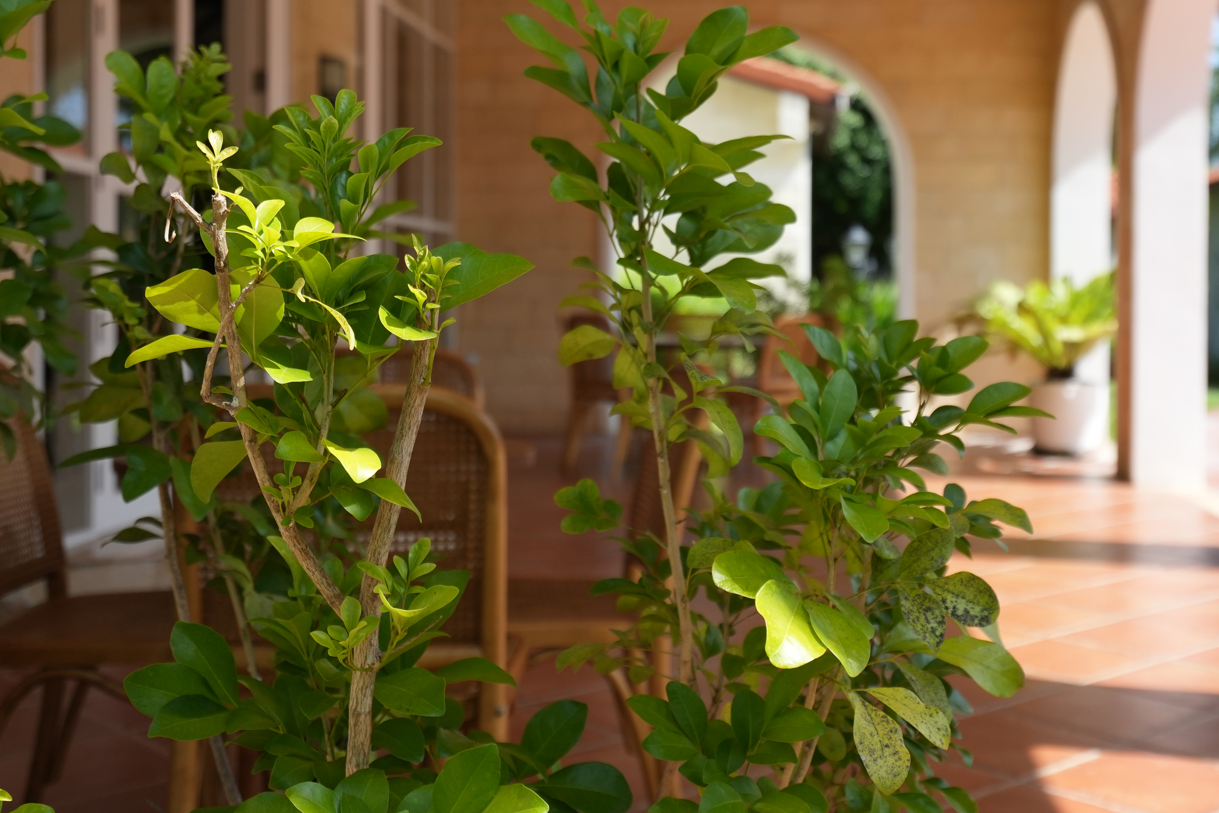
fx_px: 1591
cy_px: 294
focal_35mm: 47
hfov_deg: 41.5
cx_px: 789
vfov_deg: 28.5
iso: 500
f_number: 4
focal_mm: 29
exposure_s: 1/2000
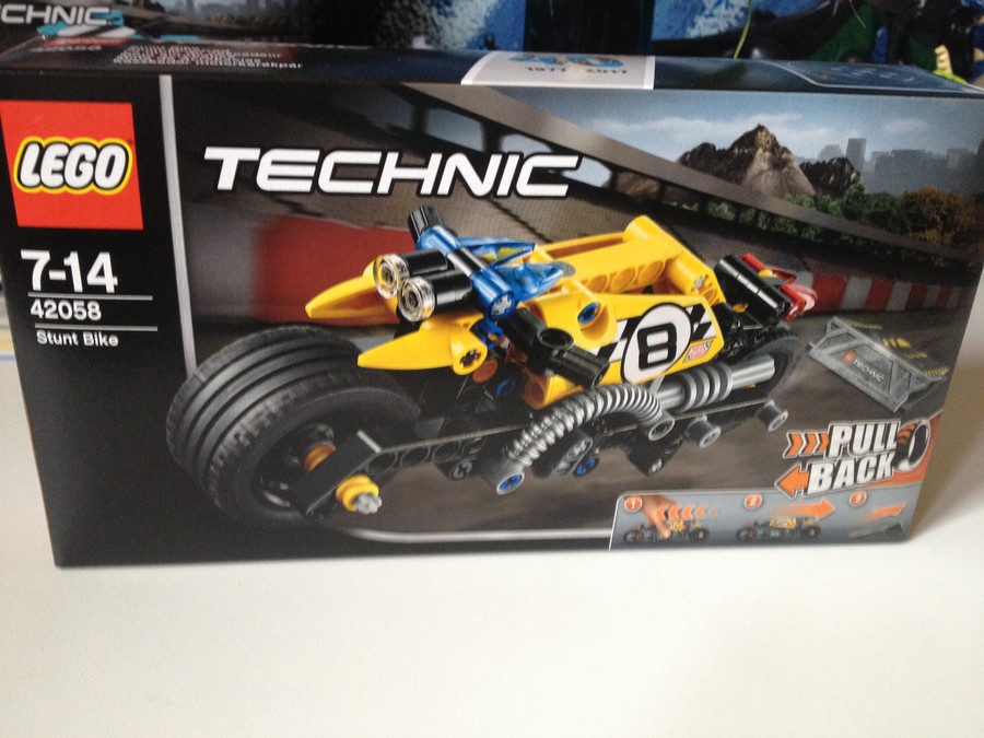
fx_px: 995
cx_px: 492
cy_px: 369
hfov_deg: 52.6
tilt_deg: -23.0
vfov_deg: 40.7
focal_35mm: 35
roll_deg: -2.2
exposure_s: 1/20
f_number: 2.4
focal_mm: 4.28
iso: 160
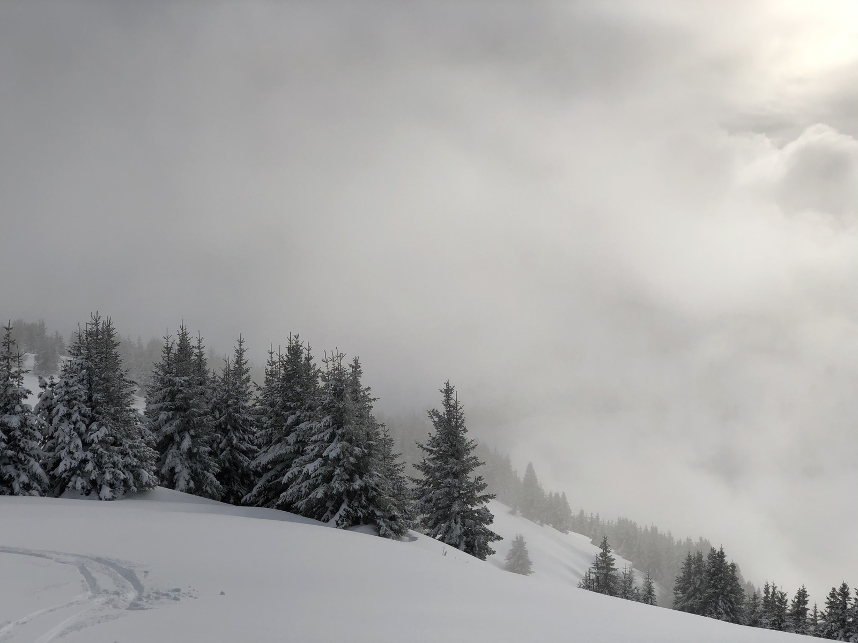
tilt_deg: -3.8
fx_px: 1289
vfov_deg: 28.0
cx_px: 429
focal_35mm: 52
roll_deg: +1.7
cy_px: 322
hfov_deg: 36.8
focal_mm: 6
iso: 16
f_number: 2.4
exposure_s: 1/4425
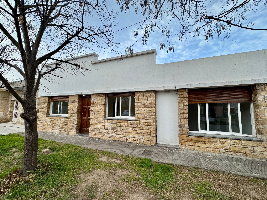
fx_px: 108
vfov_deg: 85.7
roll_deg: -1.4
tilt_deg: +5.2
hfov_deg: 102.1
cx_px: 134
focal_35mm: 14
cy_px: 100
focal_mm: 2.22
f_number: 2.2
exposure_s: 1/476
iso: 40
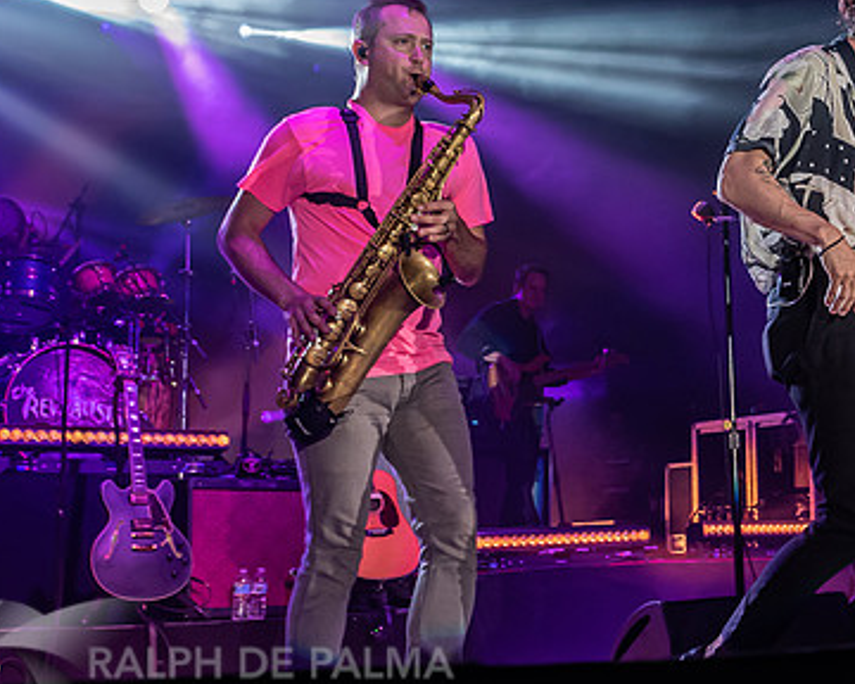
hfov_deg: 25.7
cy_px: 185
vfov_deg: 22.0
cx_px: 915
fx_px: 1746
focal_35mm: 69
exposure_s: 1/160
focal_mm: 24
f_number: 5.6
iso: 1600
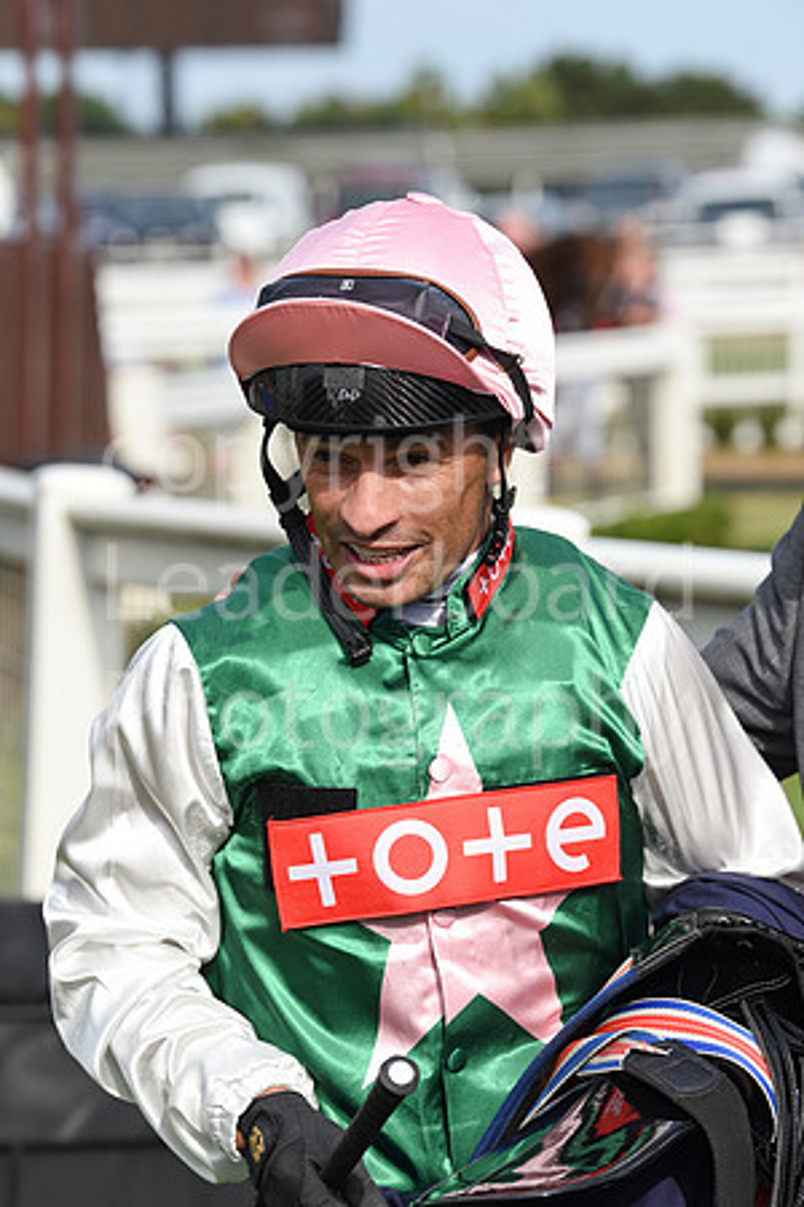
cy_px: 604
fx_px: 4522
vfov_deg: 15.2
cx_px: 402
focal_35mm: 135
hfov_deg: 10.2
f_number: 5.6
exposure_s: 1/1600
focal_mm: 135
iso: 400
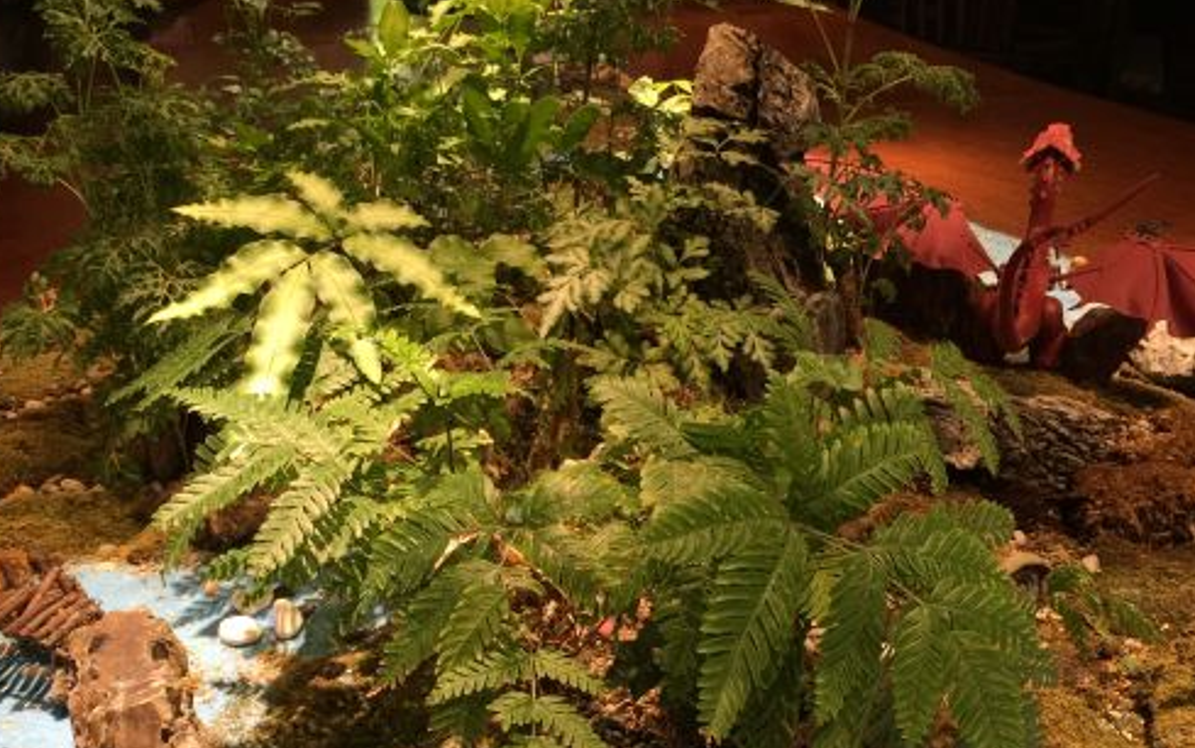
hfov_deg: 45.2
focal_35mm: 44
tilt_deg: -26.8
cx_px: 545
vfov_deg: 29.0
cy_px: 510
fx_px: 1433
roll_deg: +0.3
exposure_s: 1/17
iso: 40
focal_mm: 4.15
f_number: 2.2
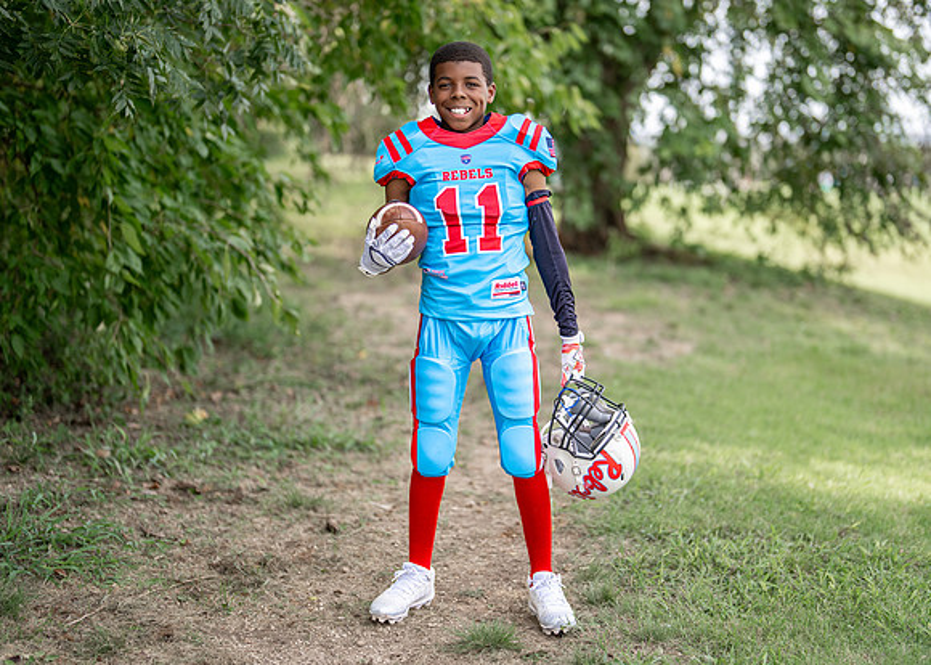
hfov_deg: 31.0
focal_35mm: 64
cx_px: 496
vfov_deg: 22.4
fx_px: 1679
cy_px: 315
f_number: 1.2
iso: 100
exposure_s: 1/2000
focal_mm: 50
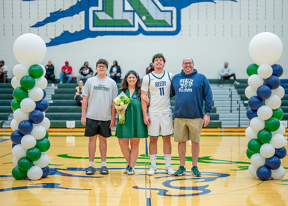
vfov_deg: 24.8
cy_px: 110
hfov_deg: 34.3
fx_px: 467
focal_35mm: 57
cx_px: 152
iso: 1000
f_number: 1.2
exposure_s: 1/800
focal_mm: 50
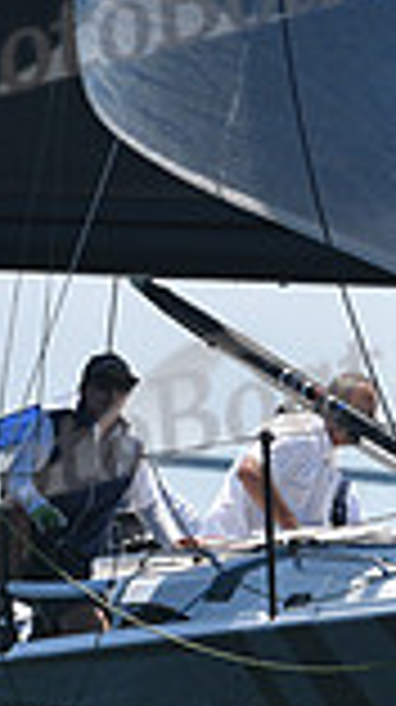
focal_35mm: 853
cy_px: 596
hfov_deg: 1.4
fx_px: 15966
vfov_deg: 2.5
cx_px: 738
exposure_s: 1/1000
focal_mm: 220
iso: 250
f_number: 6.3
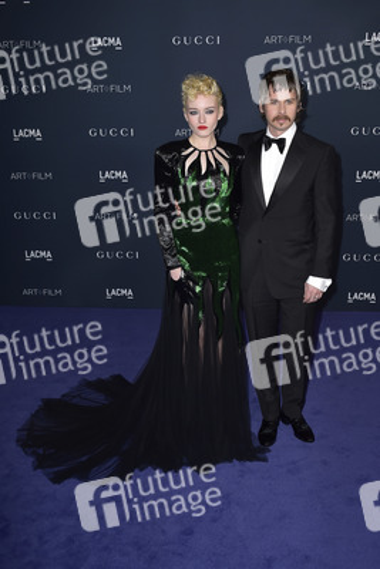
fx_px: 538
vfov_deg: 55.8
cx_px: 190
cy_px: 284
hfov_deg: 38.9
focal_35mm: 34
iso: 500
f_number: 6.3
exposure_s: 1/250
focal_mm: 34
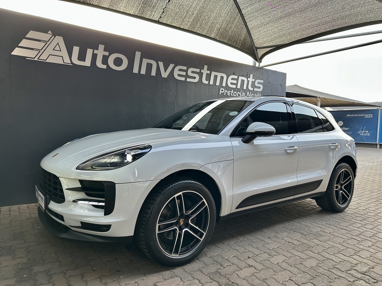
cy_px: 143
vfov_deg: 56.8
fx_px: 265
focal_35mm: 24
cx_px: 191
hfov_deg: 71.6
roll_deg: -1.3
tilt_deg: -4.1
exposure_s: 1/121
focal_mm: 6.86
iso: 125
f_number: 1.78
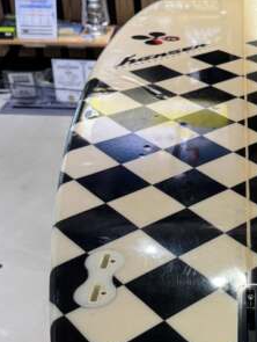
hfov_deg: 21.9
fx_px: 642
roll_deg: -0.7
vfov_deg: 29.3
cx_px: 250
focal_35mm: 65
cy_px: 257
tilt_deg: -32.5
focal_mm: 6.76
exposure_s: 1/120
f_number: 1.78
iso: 160
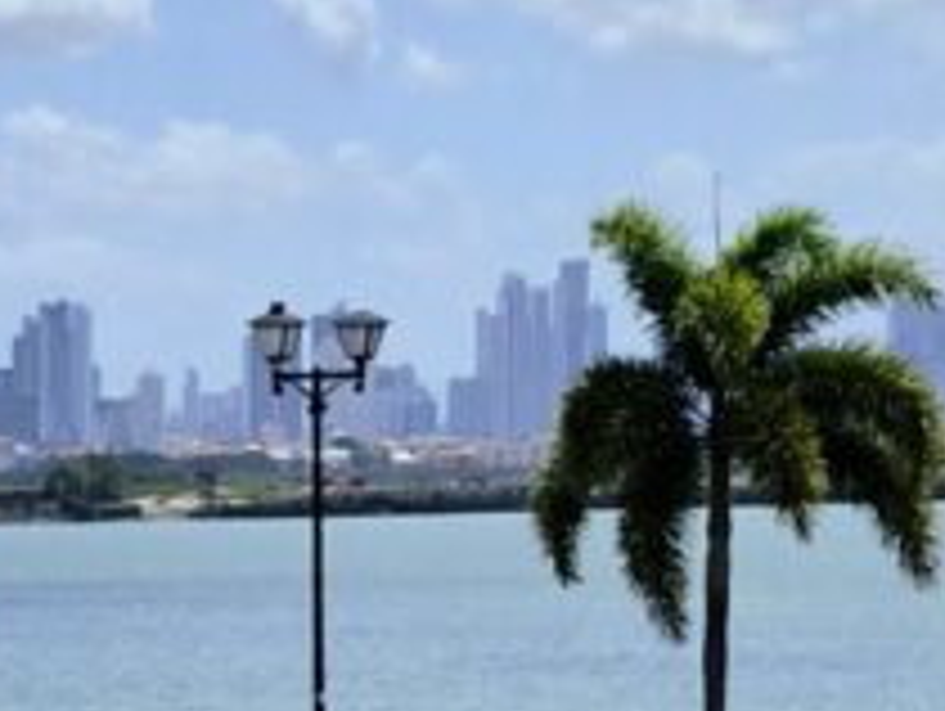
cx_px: -274
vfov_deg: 13.0
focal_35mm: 112
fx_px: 3061
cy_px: -81
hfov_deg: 16.6
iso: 50
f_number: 1.8
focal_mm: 5.54
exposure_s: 1/5000
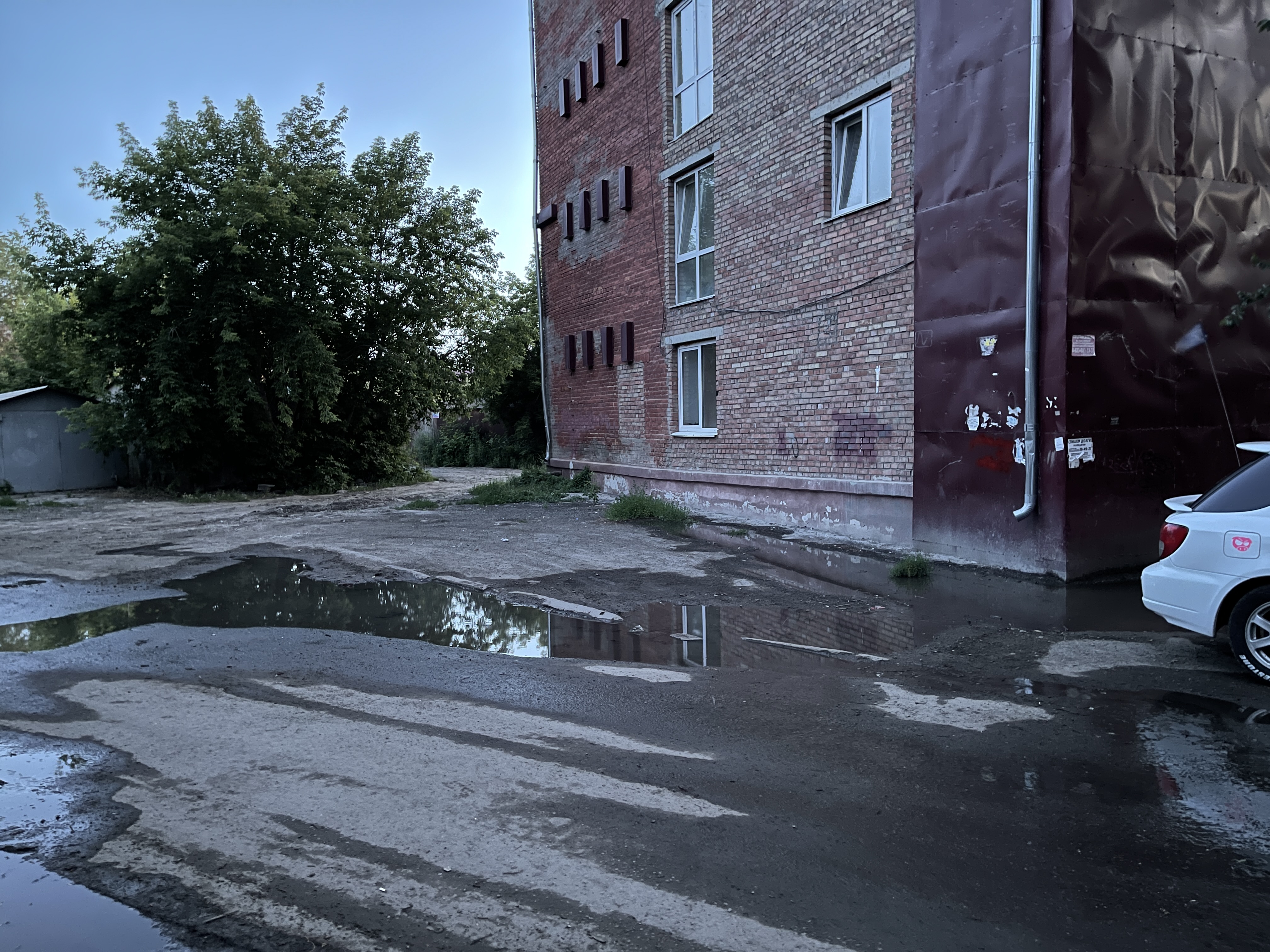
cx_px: 635
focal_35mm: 26
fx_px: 954
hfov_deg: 67.3
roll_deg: +1.2
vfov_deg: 53.1
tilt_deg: -3.9
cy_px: 476
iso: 500
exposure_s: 1/9
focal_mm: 5.1
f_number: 1.6
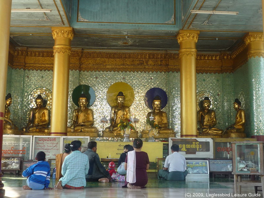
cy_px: 99
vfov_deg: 30.9
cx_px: 132
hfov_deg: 40.4
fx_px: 358
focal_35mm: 47
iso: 100
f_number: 3.6
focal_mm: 5.8
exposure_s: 1/125
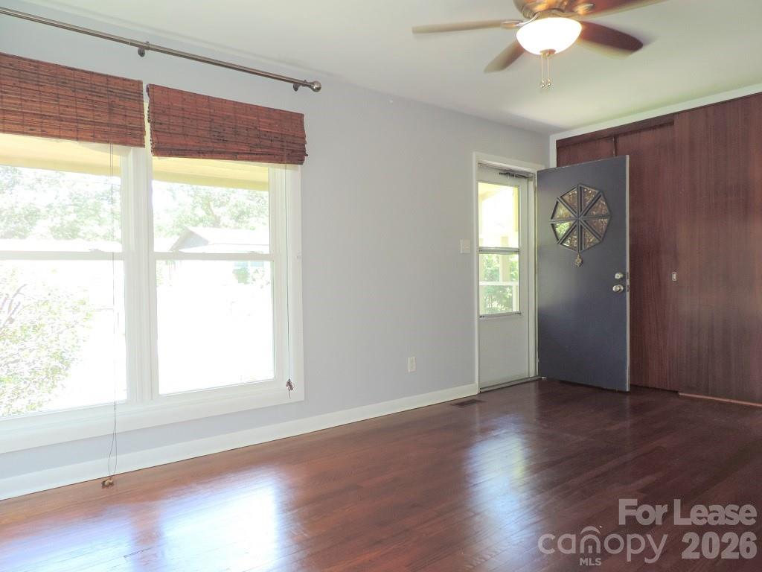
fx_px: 528
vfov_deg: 56.8
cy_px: 286
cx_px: 381
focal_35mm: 24
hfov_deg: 71.6
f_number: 3
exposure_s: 1/40
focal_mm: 4.3
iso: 200
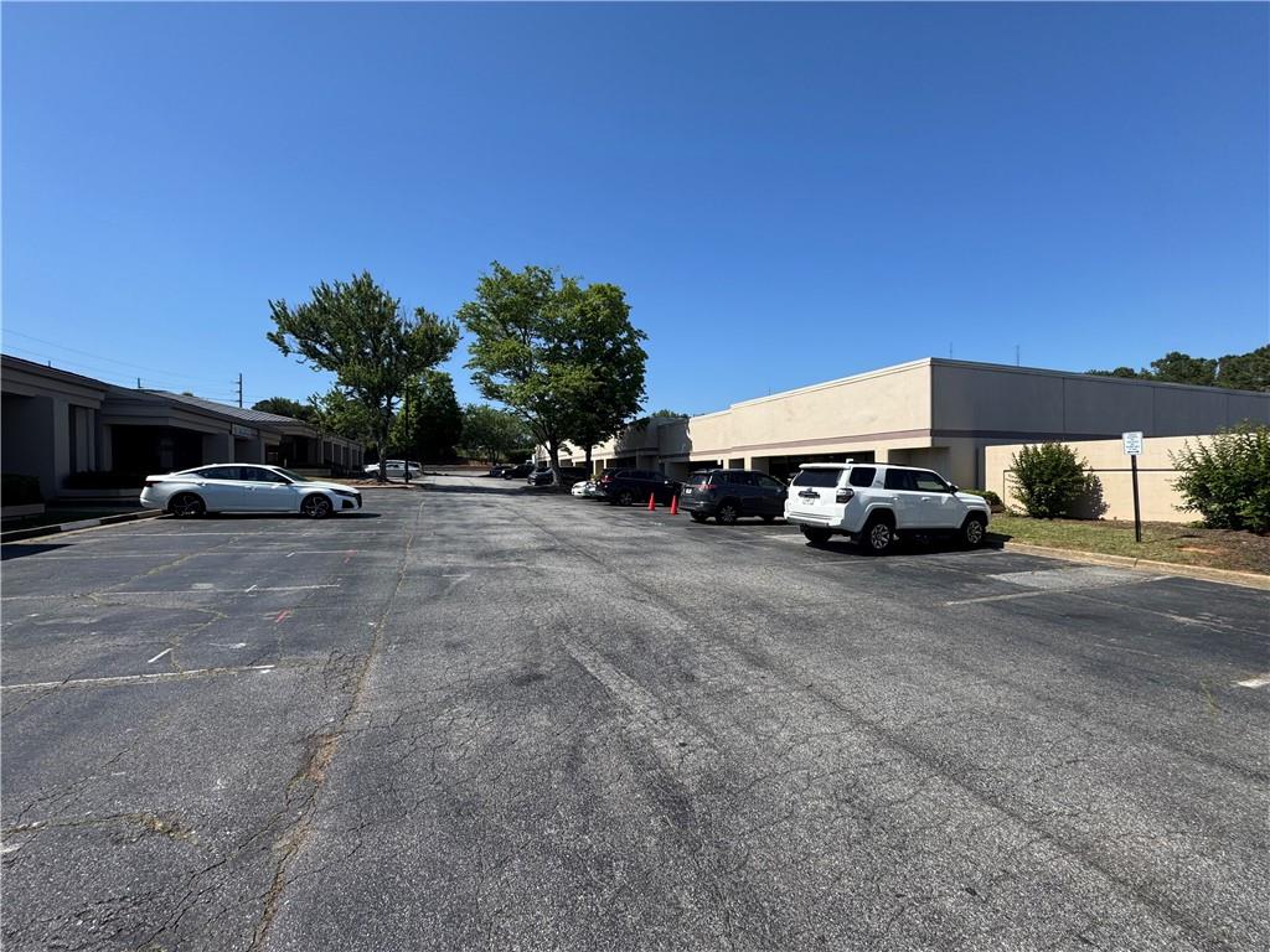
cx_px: 635
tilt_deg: +0.8
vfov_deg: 85.7
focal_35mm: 14
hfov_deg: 102.1
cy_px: 476
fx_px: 514
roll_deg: +0.1
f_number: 2.2
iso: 50
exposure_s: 1/1637
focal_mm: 2.22
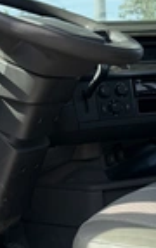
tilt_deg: -4.1
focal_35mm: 71
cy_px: 127
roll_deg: +1.6
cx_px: 73
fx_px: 481
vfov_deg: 28.9
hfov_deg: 18.4
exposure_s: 1/1292
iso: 100
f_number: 1.78
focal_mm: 6.76
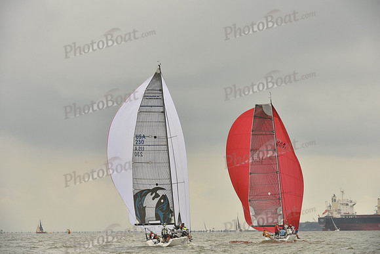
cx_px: 190
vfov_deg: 6.2
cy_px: 127
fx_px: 2323
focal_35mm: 220
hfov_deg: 9.4
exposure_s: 1/800
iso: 400
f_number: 9
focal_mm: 220
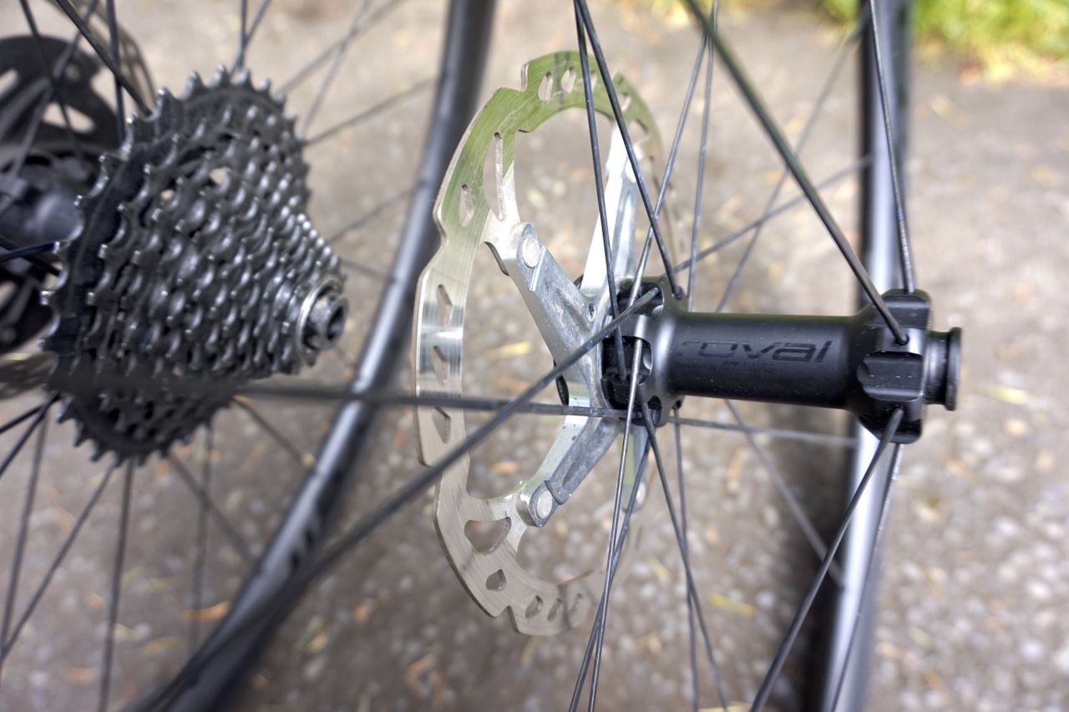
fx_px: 712
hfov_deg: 73.8
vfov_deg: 53.1
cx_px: 534
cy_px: 356
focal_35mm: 24
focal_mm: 16
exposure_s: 1/160
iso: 160
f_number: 4
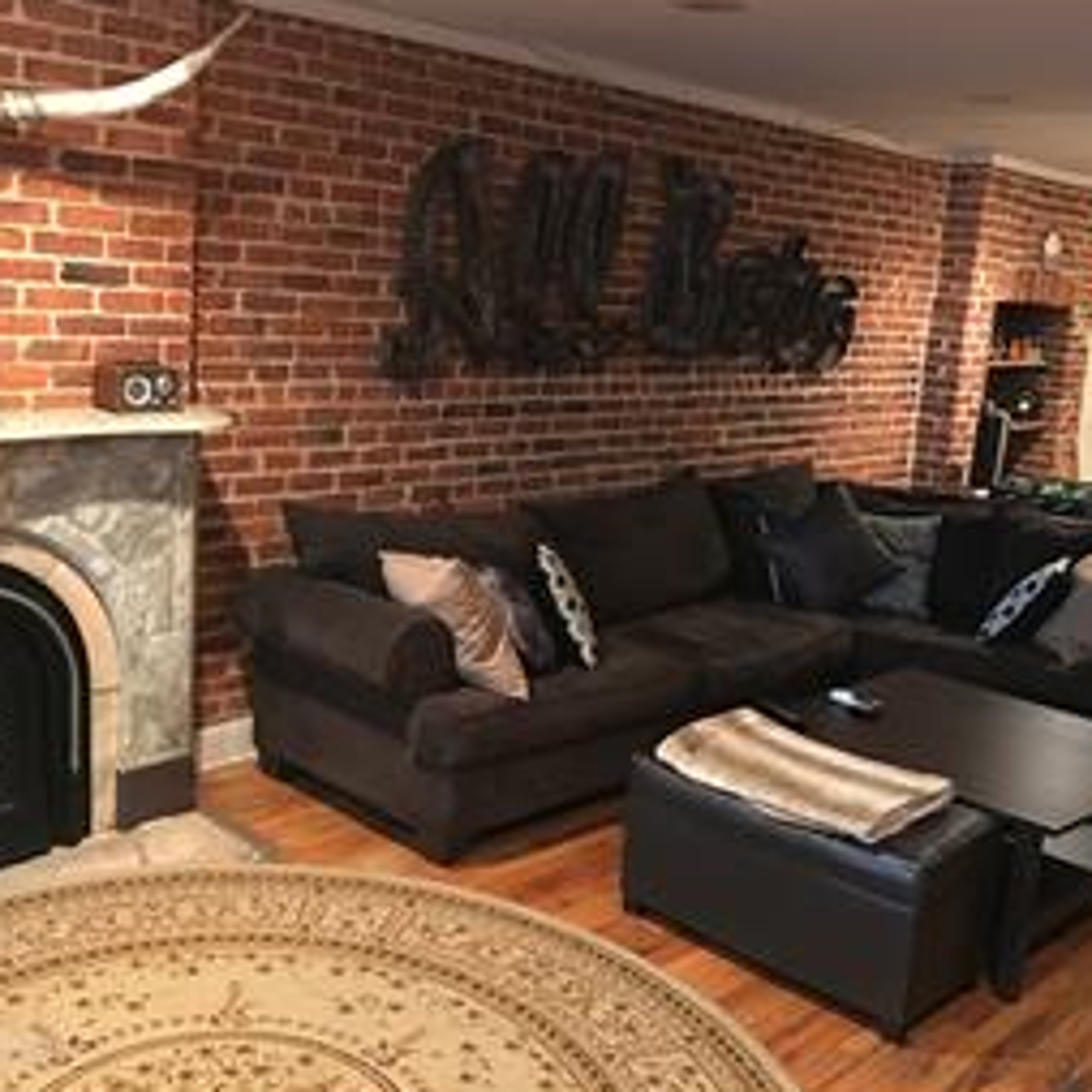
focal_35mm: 37
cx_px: 518
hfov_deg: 44.9
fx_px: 1321
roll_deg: -3.9
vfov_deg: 44.9
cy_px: 529
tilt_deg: -10.0
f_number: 1.8
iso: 100
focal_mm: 3.99
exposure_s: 1/6
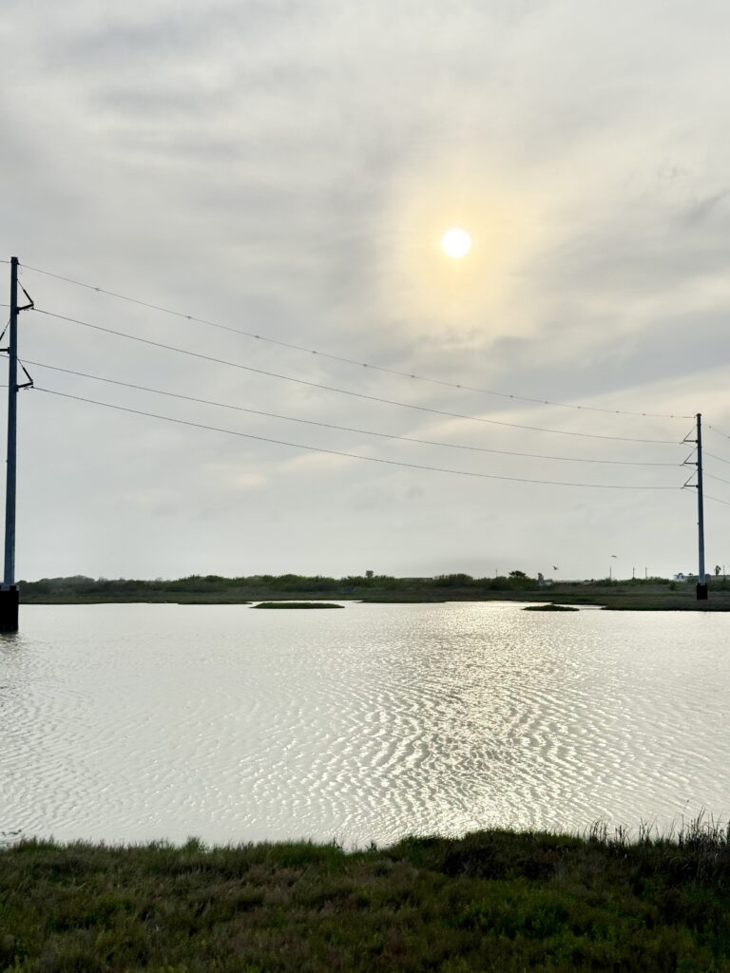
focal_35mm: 48
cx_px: 365
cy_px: 486
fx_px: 1350
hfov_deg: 30.3
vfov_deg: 39.7
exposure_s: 1/11364
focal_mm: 6.76
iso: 80
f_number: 1.78
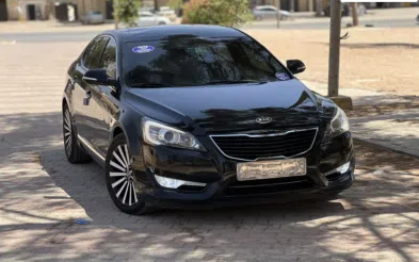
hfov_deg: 24.9
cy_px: 119
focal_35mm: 83
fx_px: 948
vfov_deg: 15.7
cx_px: 209
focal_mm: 9
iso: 32
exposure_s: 1/405
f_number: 2.8
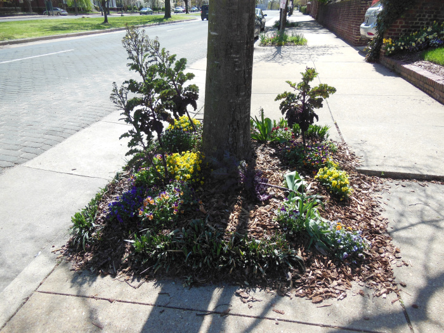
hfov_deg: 69.4
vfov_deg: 54.9
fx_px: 321
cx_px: 222
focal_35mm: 25
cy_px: 166
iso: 125
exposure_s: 1/500
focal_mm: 4.5
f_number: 3.5
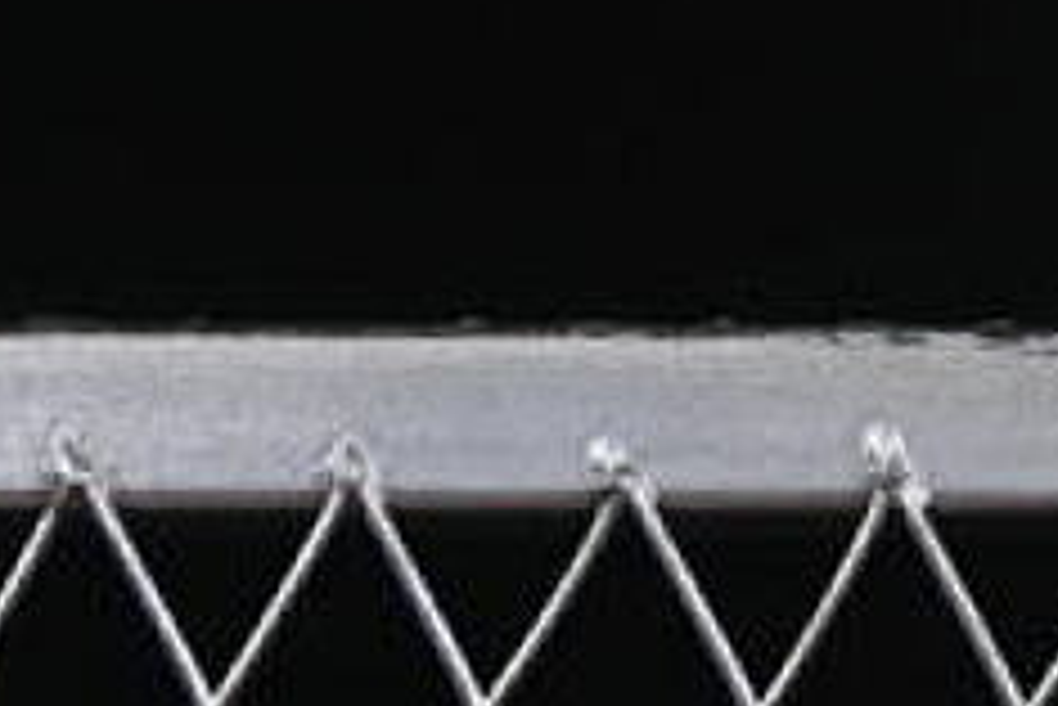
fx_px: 10116
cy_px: -679
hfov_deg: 5.8
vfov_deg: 4.0
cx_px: 2224
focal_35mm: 344
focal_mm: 50
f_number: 8
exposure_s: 1/80
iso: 160
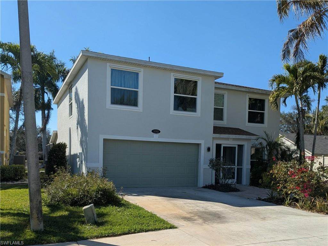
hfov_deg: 71.6
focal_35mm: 24
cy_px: 123
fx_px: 227
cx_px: 164
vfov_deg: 56.8
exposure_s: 1/1560
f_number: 1.7
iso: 28
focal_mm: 4.53
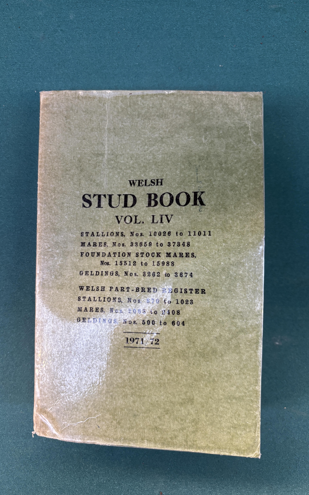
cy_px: 248
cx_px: 150
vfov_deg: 66.5
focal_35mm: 28
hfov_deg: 44.5
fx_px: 377
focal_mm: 5.96
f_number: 1.6
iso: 200
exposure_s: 1/50
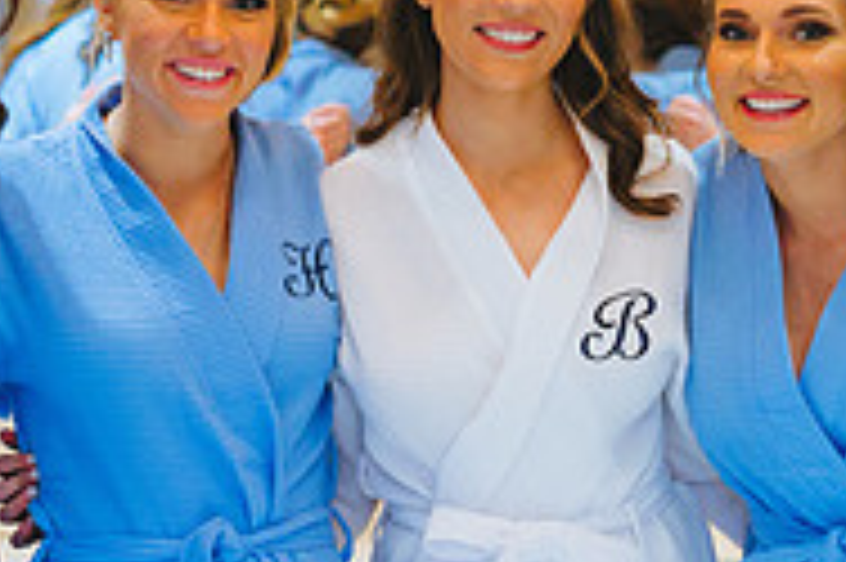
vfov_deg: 7.6
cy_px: 261
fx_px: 4226
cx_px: 583
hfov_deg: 11.4
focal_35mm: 180
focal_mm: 50
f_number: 2.8
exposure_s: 1/125
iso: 2000
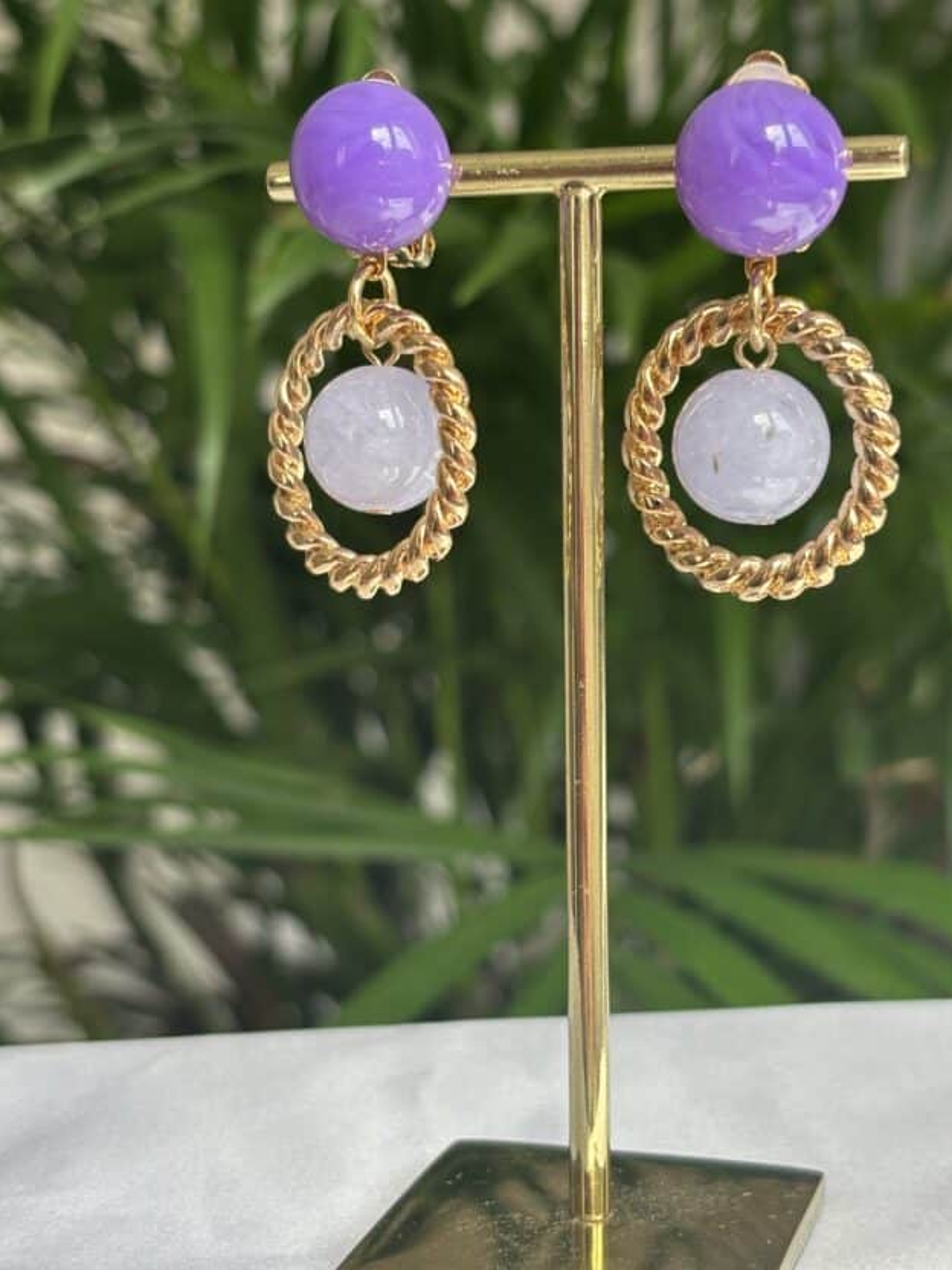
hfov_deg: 22.9
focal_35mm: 64
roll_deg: -0.7
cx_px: 560
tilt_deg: -8.1
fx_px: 2347
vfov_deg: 30.3
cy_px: 611
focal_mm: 5.96
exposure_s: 1/260
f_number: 1.6
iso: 32
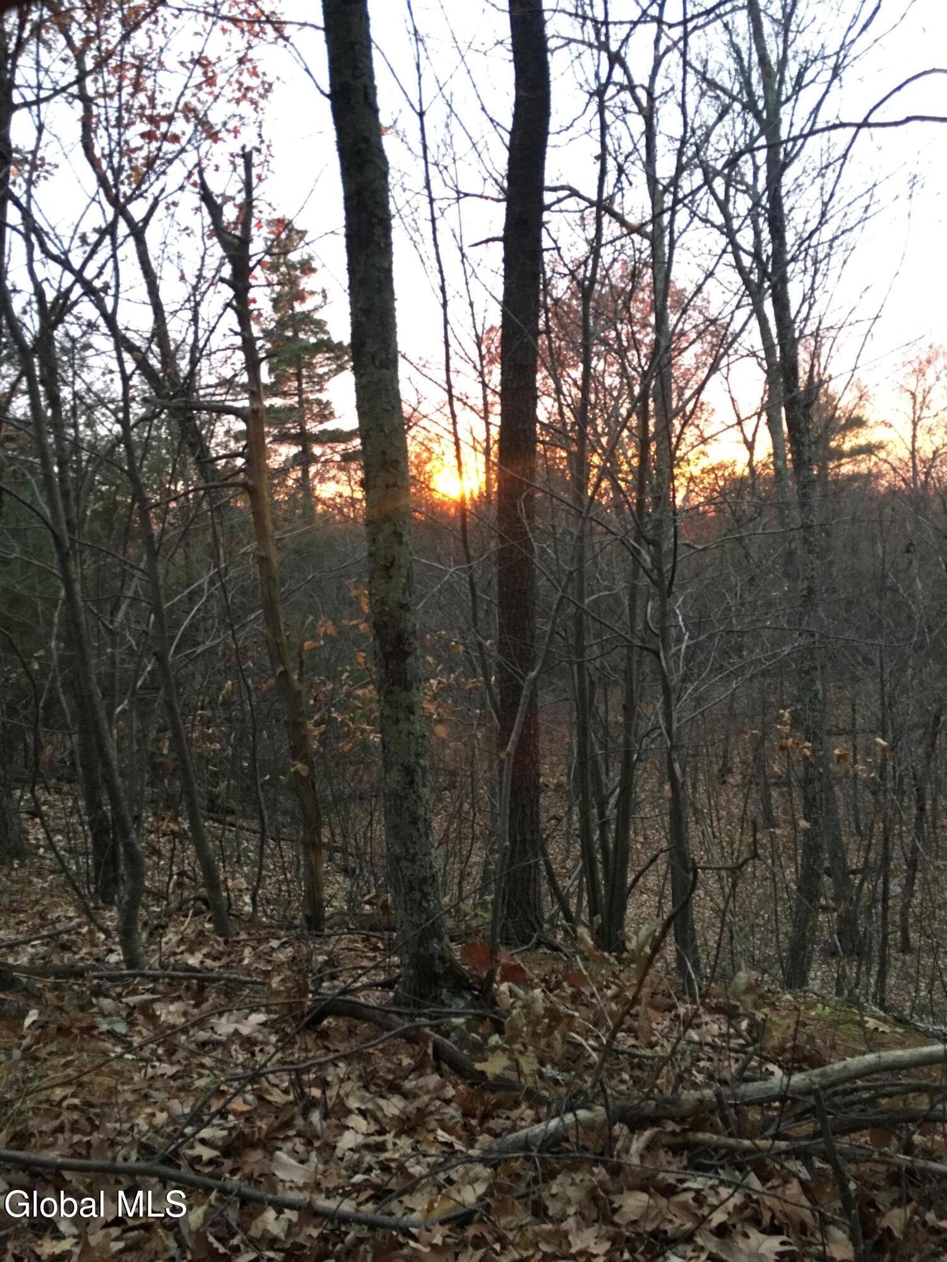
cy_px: 631
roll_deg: +4.6
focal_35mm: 29
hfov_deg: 48.2
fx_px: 1058
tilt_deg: -6.5
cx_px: 474
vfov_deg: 61.7
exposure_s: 1/10
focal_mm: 4.15
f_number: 2.2
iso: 80
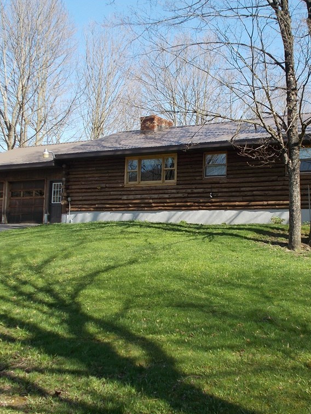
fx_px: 551
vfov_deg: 41.2
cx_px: 193
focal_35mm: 46
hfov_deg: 31.4
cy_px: 207
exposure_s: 1/250
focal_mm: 6
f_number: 3.6
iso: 80
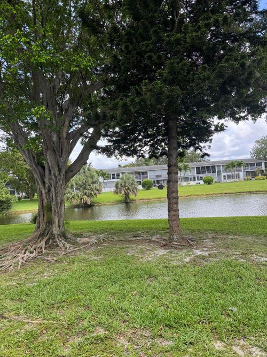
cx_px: 134
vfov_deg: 71.6
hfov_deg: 56.8
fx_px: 247
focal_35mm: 24
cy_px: 178
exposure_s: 1/842
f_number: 1.78
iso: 80
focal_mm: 6.76
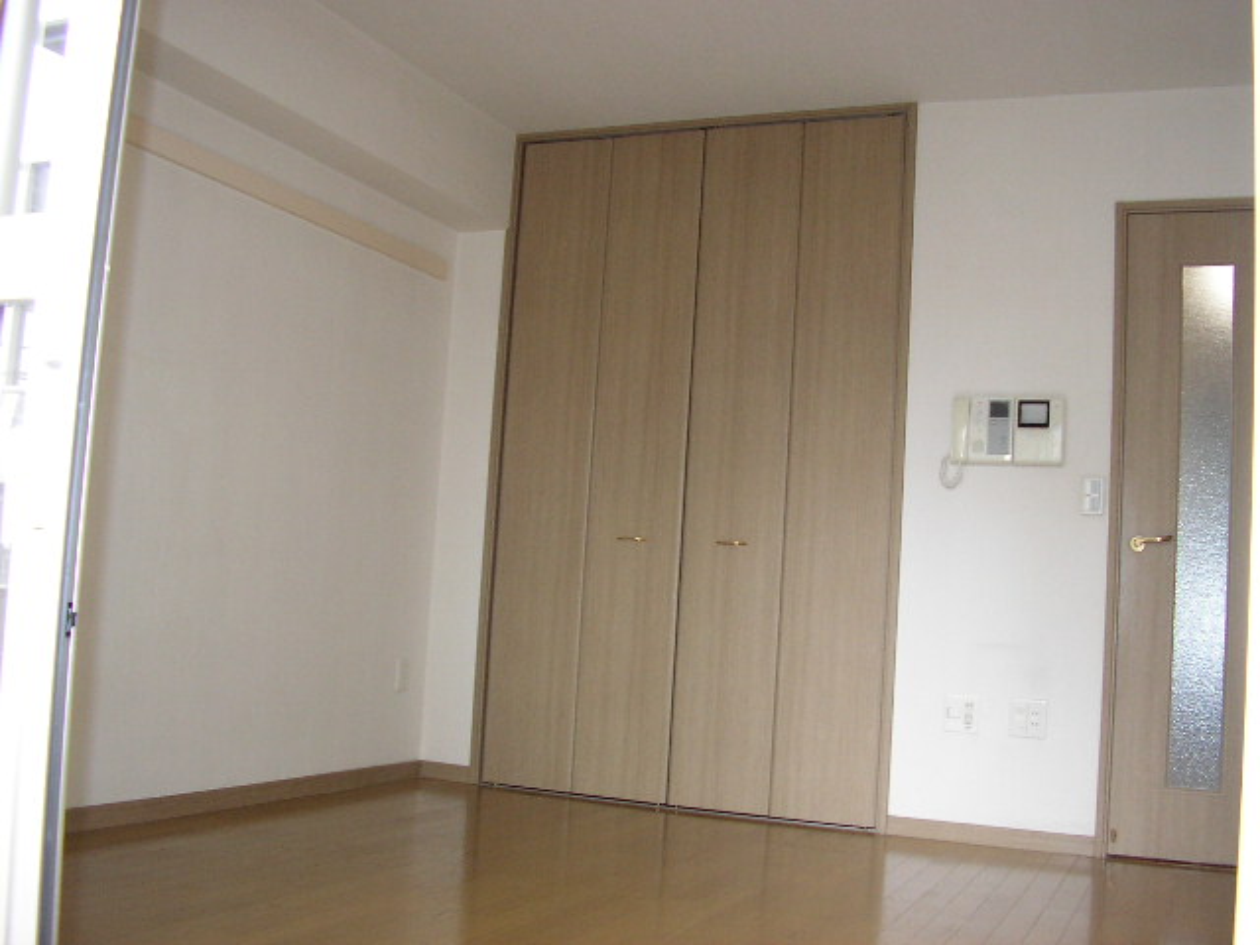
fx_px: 1383
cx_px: 630
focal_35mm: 38
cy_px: 472
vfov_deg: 37.7
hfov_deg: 49.0
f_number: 2.9
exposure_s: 1/37.4
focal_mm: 5.8
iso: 100
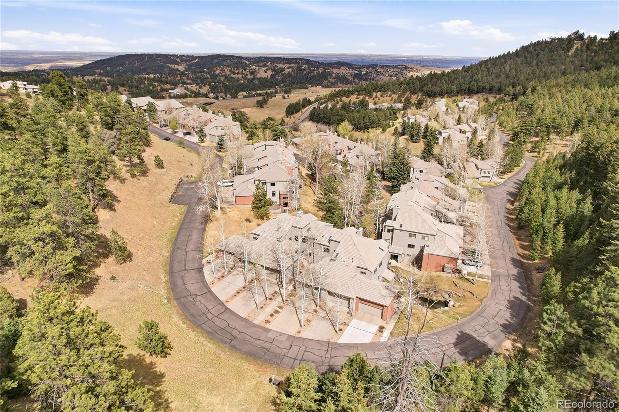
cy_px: 206
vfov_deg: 57.2
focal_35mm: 22
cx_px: 310
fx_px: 378
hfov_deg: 78.6
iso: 100
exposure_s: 1/160
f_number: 2.8
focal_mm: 8.4
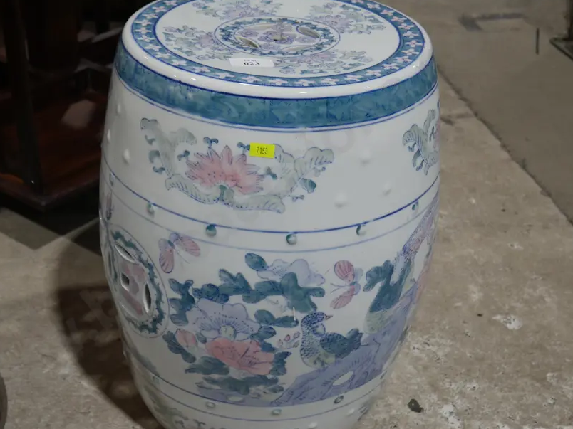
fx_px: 844
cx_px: 253
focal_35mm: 51
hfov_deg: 37.4
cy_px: 200
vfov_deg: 28.6
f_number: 4.4
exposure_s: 1/60
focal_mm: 20
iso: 250
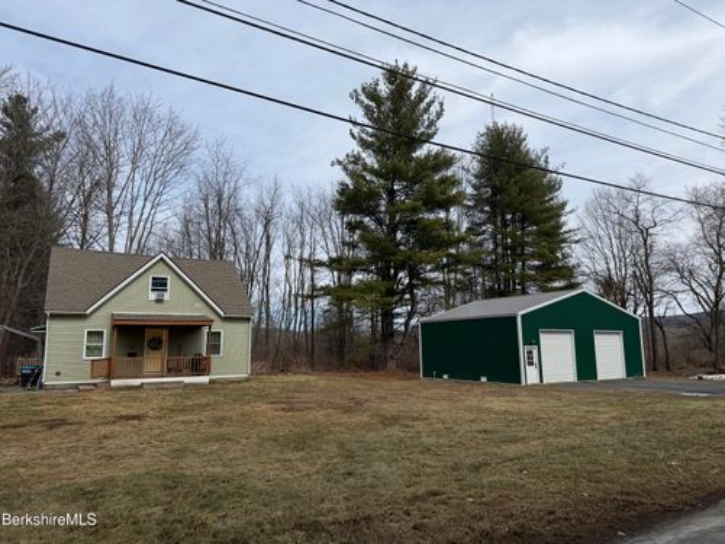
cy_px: 272
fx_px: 503
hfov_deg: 71.6
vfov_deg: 56.8
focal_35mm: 24
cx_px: 362
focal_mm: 6.76
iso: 80
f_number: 1.78
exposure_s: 1/6173
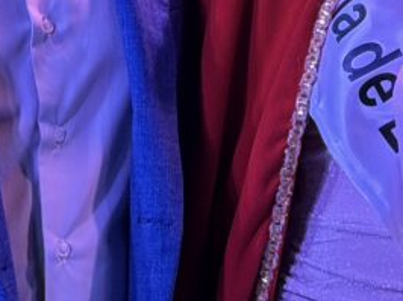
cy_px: -182
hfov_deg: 10.5
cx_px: 476
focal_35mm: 185
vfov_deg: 7.8
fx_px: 2152
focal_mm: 6.76
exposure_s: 1/60
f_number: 1.78
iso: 250
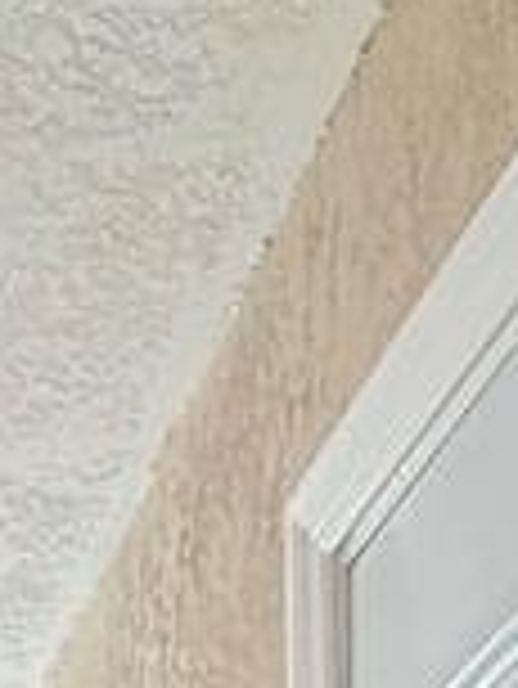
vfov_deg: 13.5
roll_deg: +0.8
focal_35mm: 110
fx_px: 2192
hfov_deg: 12.4
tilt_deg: -0.7
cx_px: -396
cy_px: 1601
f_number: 2.2
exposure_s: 1/120
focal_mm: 2.22
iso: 250
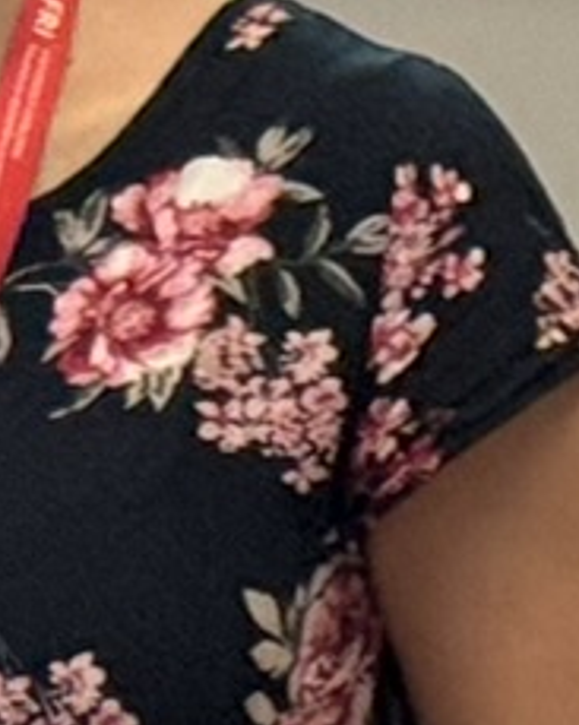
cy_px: -611
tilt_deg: +2.5
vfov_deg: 4.6
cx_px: -475
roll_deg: -0.2
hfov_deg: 3.7
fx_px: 8981
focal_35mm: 419
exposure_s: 1/60
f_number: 1.78
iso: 100
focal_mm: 6.76
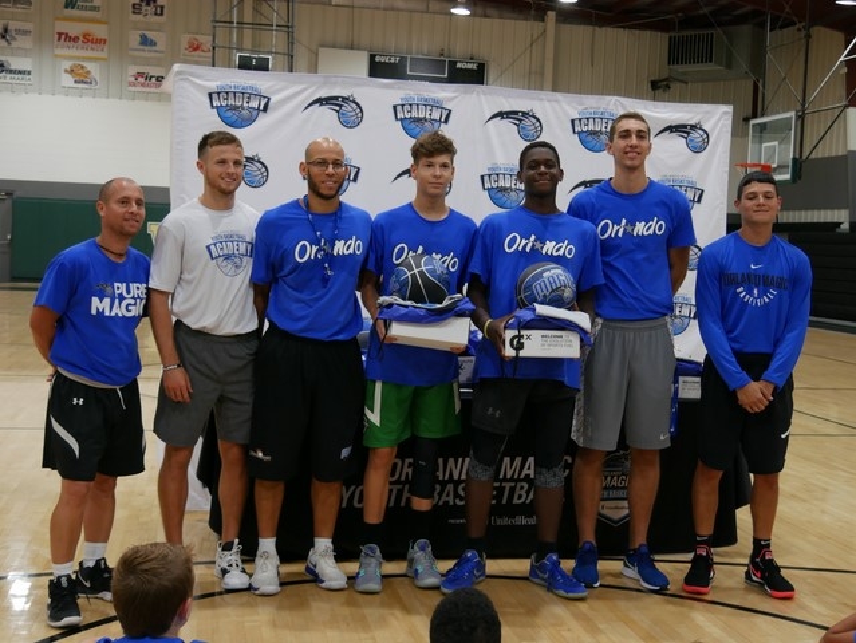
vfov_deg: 30.3
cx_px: 428
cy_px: 322
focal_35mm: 48
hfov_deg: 39.6
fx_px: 1188
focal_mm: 24
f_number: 4.1
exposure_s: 1/60
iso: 800
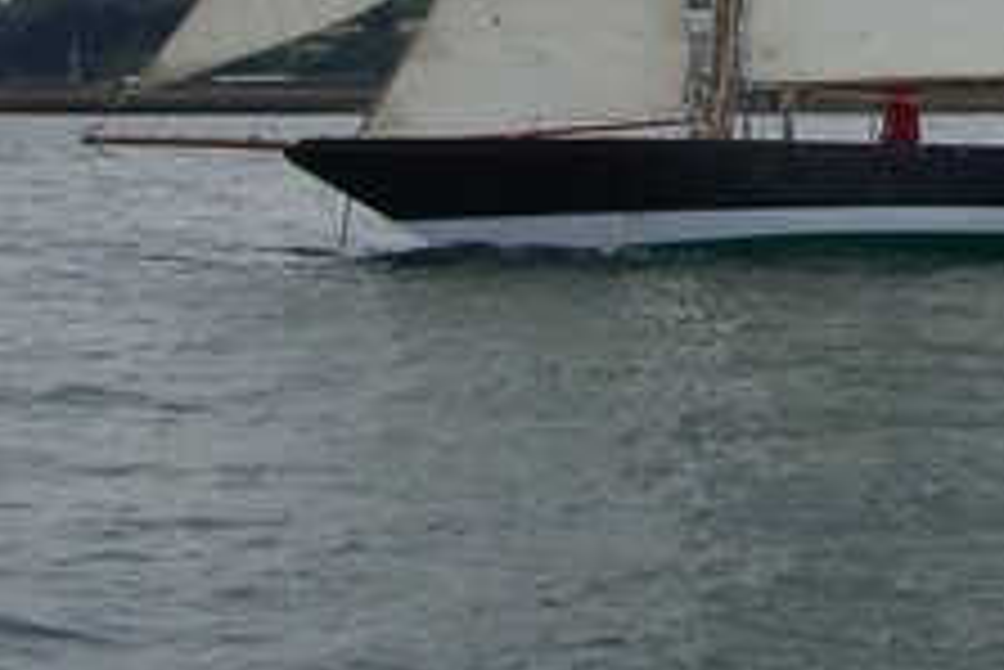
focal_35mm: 134
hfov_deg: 15.2
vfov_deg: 10.1
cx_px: 851
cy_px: -119
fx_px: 3739
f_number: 4.6
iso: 80
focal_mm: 6.8
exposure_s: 1/1000
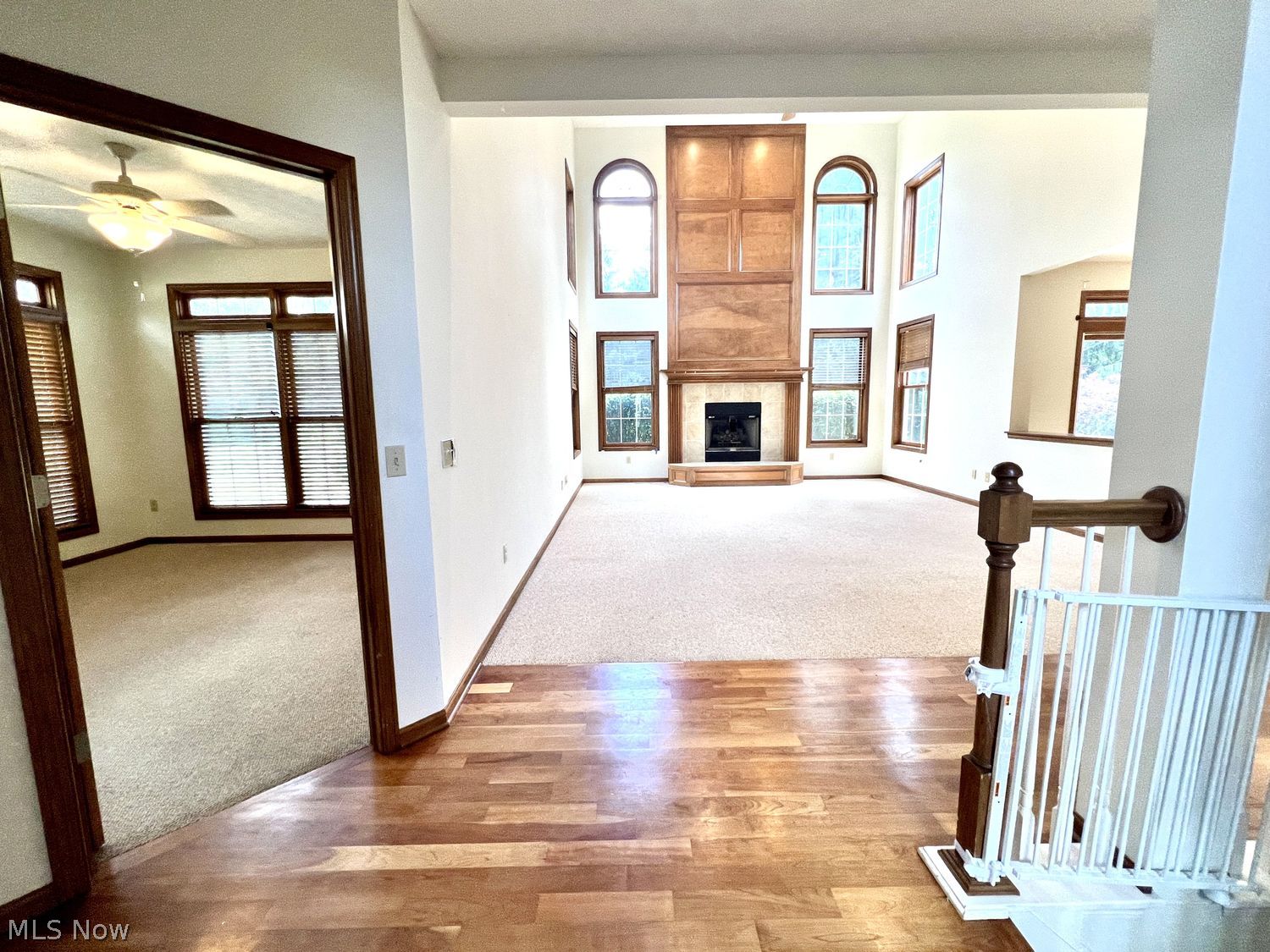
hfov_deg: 106.2
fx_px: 477
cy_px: 476
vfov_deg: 89.9
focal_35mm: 13
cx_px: 635
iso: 100
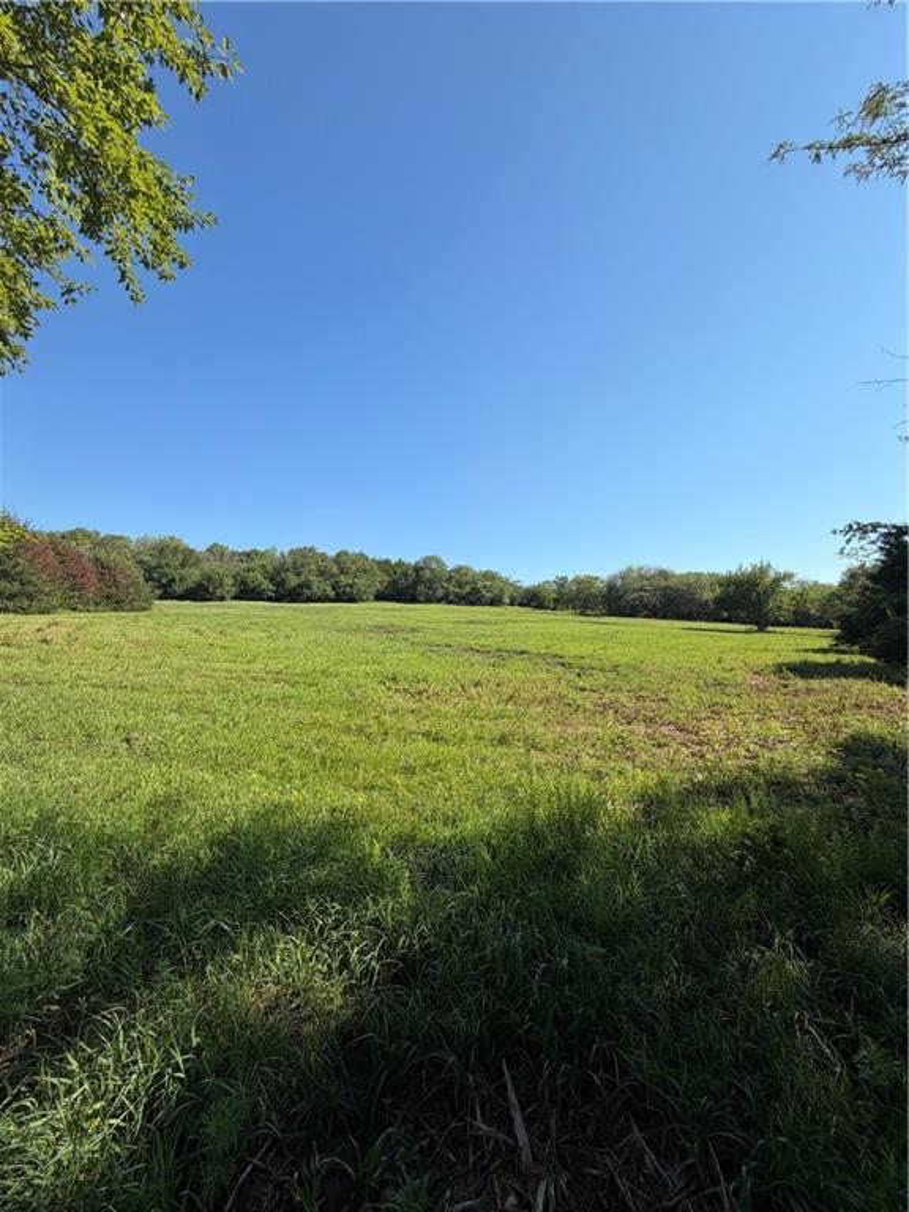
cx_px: 454
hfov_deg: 85.7
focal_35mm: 14
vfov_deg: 102.1
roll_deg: +0.0
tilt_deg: +4.3
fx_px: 490
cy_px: 606
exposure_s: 1/770
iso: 25
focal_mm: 2.22
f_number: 2.2
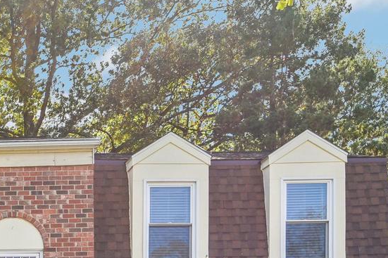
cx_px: -89
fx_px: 733
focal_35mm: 68
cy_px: 251
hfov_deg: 26.1
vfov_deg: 19.5
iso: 400
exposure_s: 1/640
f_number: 8
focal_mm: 26
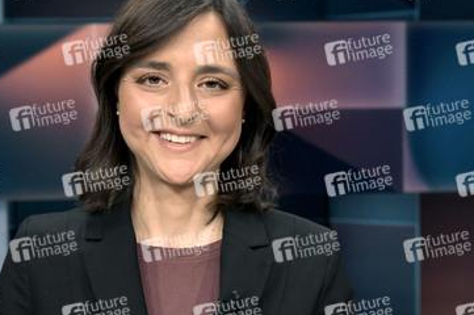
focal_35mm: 65
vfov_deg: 20.9
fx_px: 855
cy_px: 148
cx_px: 192
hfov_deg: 30.9
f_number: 6.3
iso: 2500
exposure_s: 1/200
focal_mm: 52
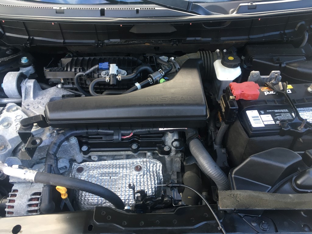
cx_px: 156
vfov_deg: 48.2
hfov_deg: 61.7
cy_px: 117
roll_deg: -0.4
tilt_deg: -43.4
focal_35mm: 29
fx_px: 261
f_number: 2.2
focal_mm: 4.15
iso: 25
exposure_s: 1/30
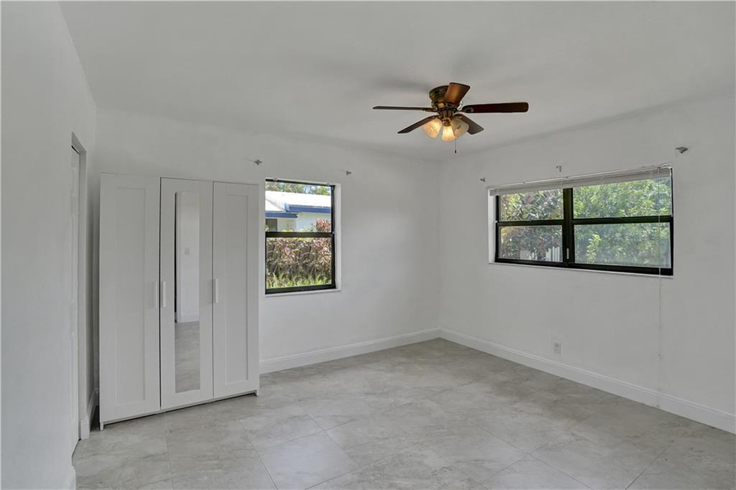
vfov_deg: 73.7
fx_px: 327
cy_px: 245
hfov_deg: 96.8
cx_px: 368
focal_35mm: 16
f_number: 3.2
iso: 1600
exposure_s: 1/2000
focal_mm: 16
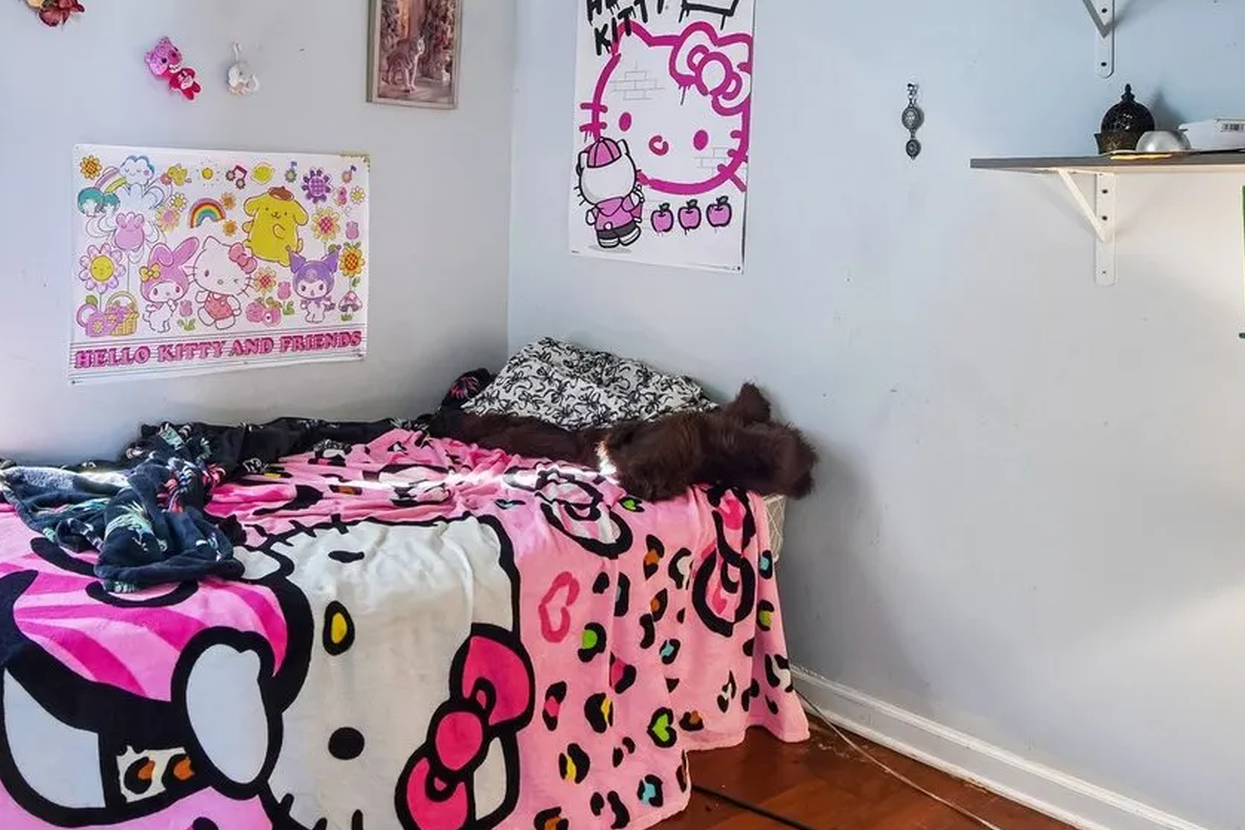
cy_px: 197
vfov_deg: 43.4
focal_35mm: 29
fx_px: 1003
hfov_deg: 60.5
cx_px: 325
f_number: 8
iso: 400
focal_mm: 10
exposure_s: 1/25
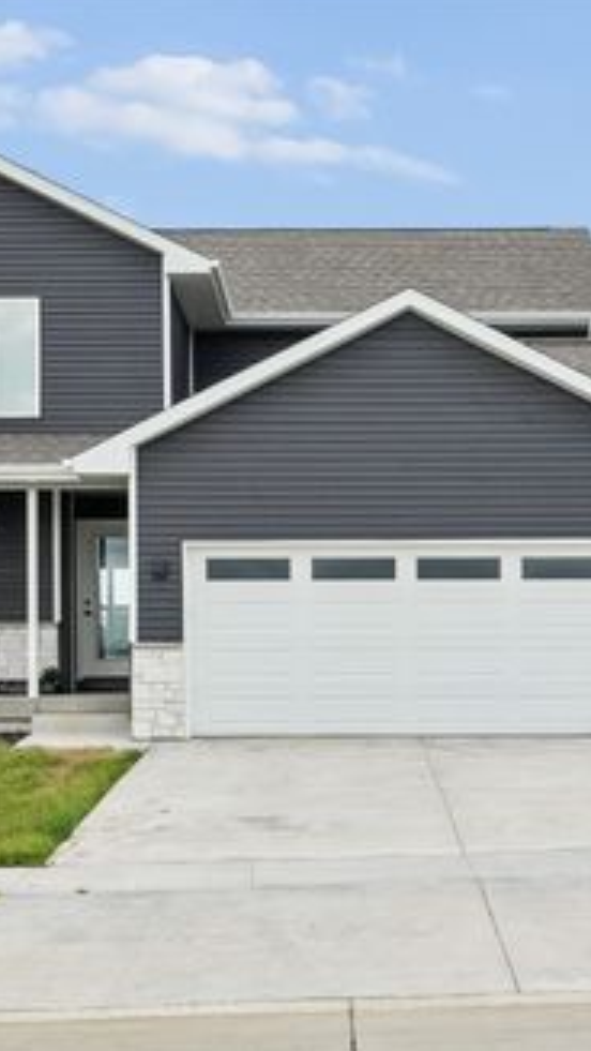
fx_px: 2005
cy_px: 526
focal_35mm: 72
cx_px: 373
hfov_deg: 16.7
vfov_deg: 29.3
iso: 400
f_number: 9
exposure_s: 1/500
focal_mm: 30
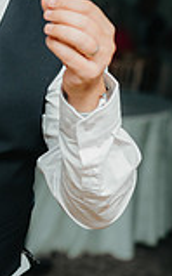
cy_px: 51
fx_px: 978
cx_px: -54
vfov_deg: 16.0
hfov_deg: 9.9
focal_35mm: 130
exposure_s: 1/200
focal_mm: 35
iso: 400
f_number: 1.8
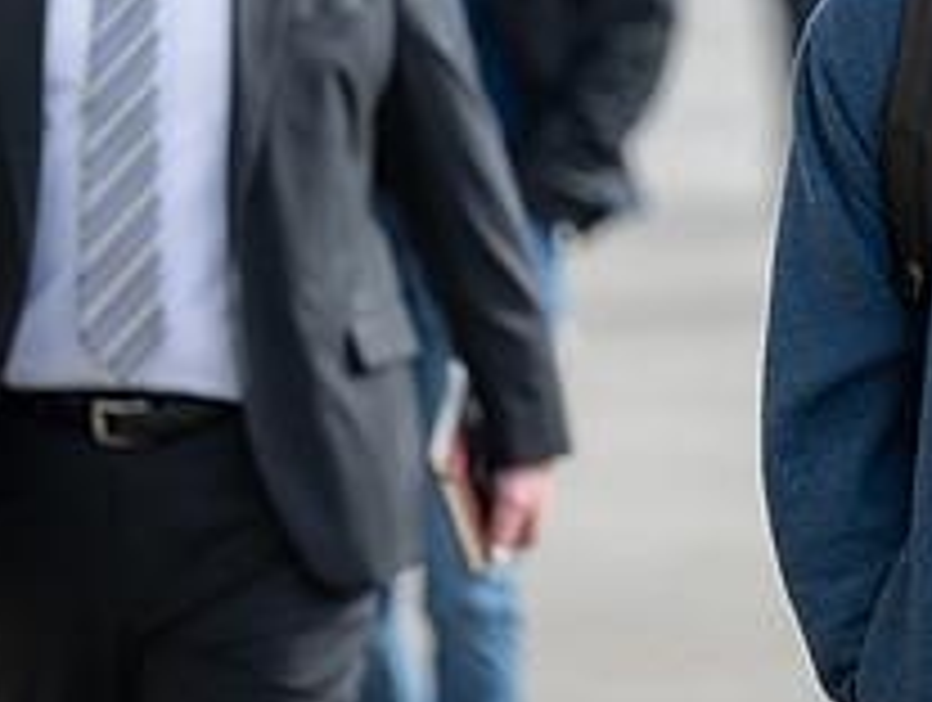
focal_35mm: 538
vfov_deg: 2.8
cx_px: 765
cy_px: -43
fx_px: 14510
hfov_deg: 3.7
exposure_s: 1/800
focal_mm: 200
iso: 100
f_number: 2.8
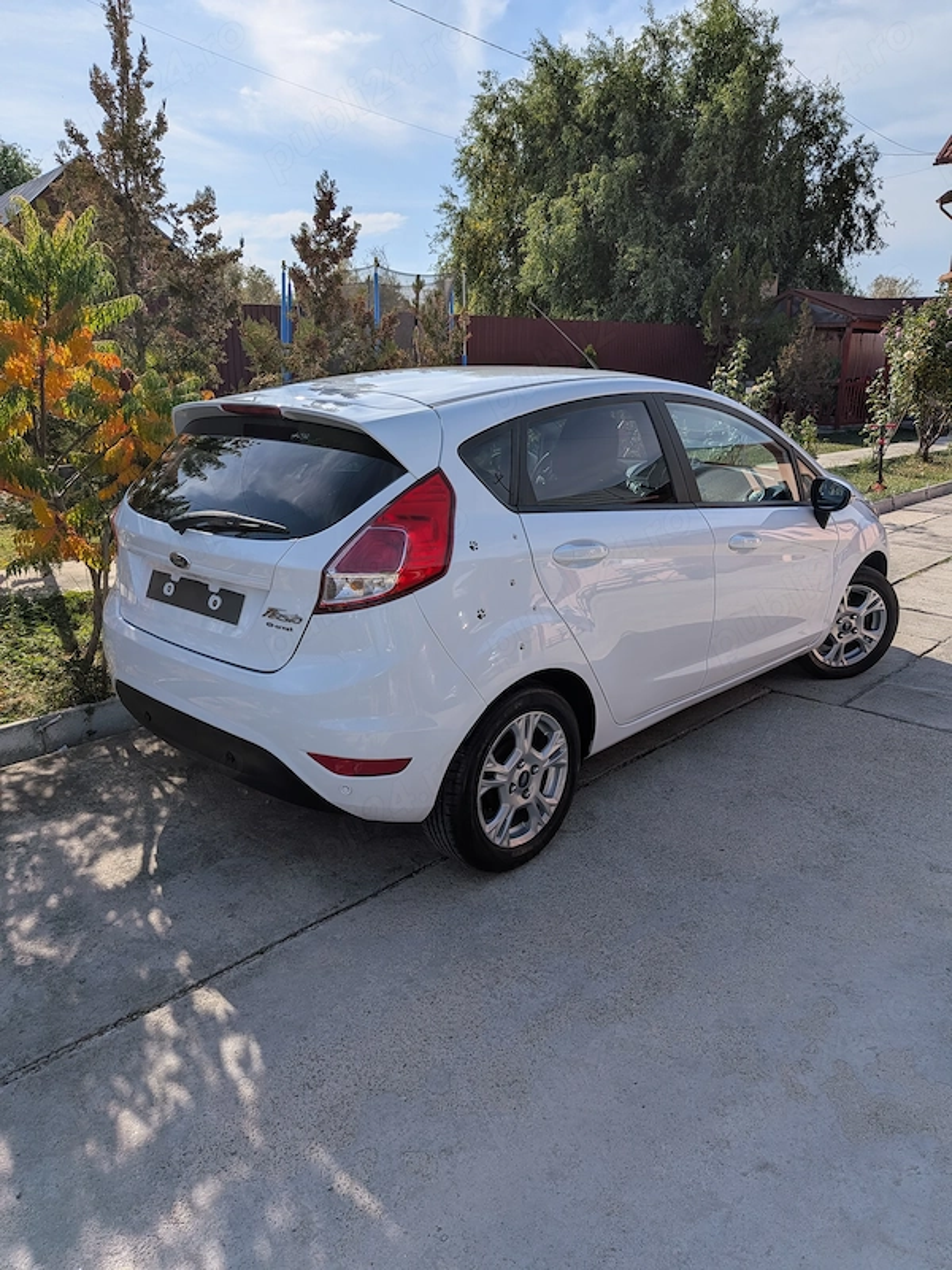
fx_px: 880
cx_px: 476
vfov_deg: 71.6
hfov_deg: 56.8
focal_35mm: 24
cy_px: 635
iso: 29
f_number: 1.7
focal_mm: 4.53
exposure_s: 1/2924
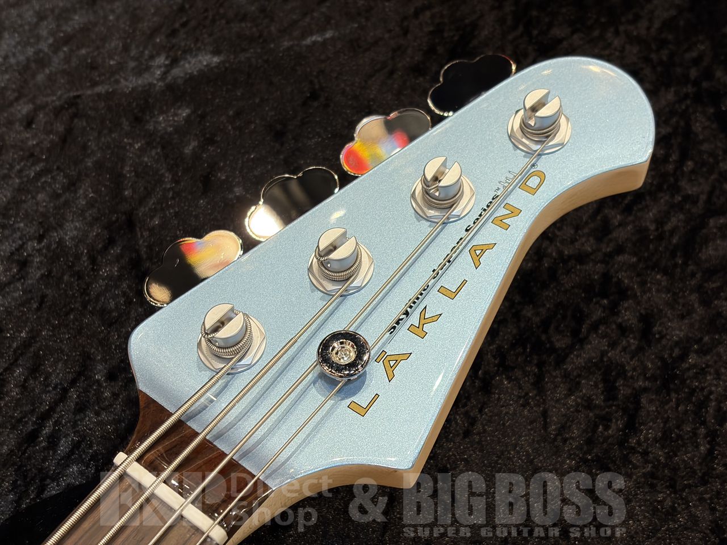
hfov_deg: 36.8
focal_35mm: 52
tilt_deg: -55.6
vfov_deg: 28.0
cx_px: 364
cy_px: 272
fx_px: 1092
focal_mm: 5.96
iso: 64
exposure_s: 1/60
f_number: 1.6
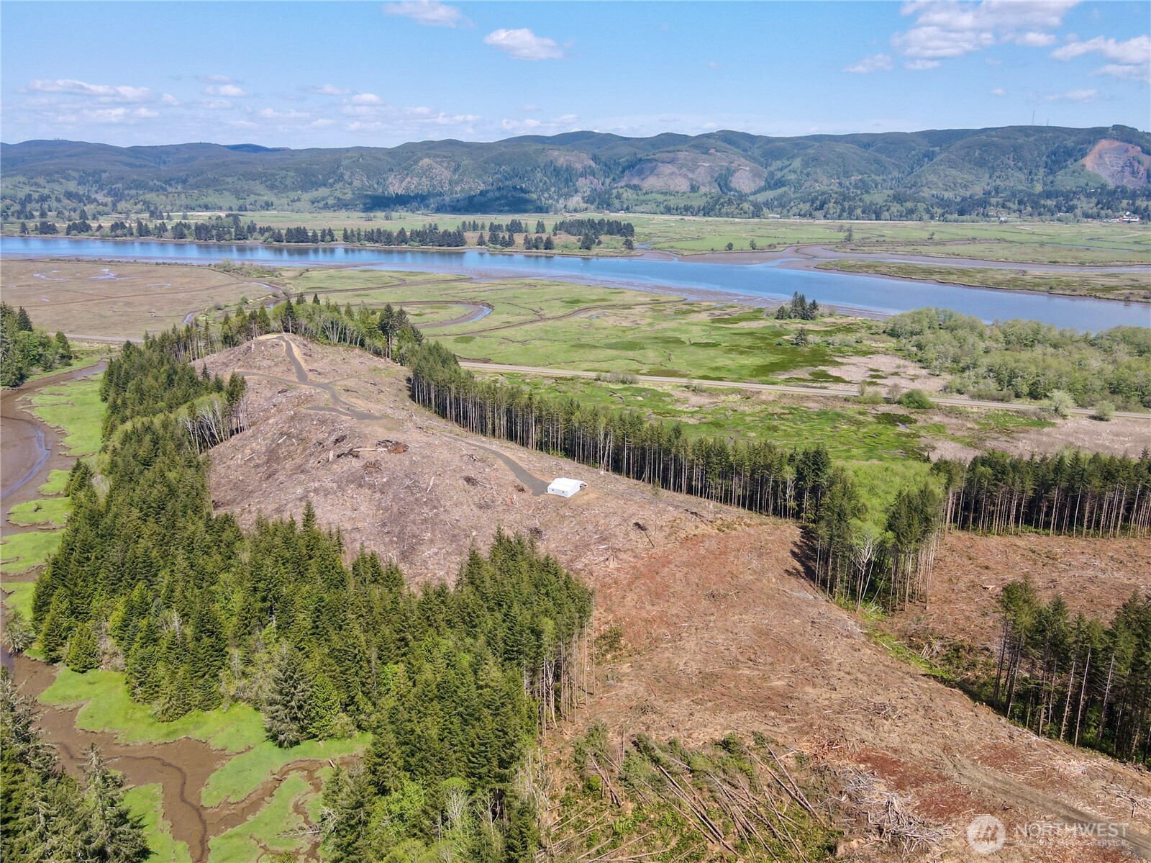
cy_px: 432
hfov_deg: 71.6
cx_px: 576
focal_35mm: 24
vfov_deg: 56.8
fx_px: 798
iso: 100
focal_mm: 4.5
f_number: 2.8
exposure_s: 1/500
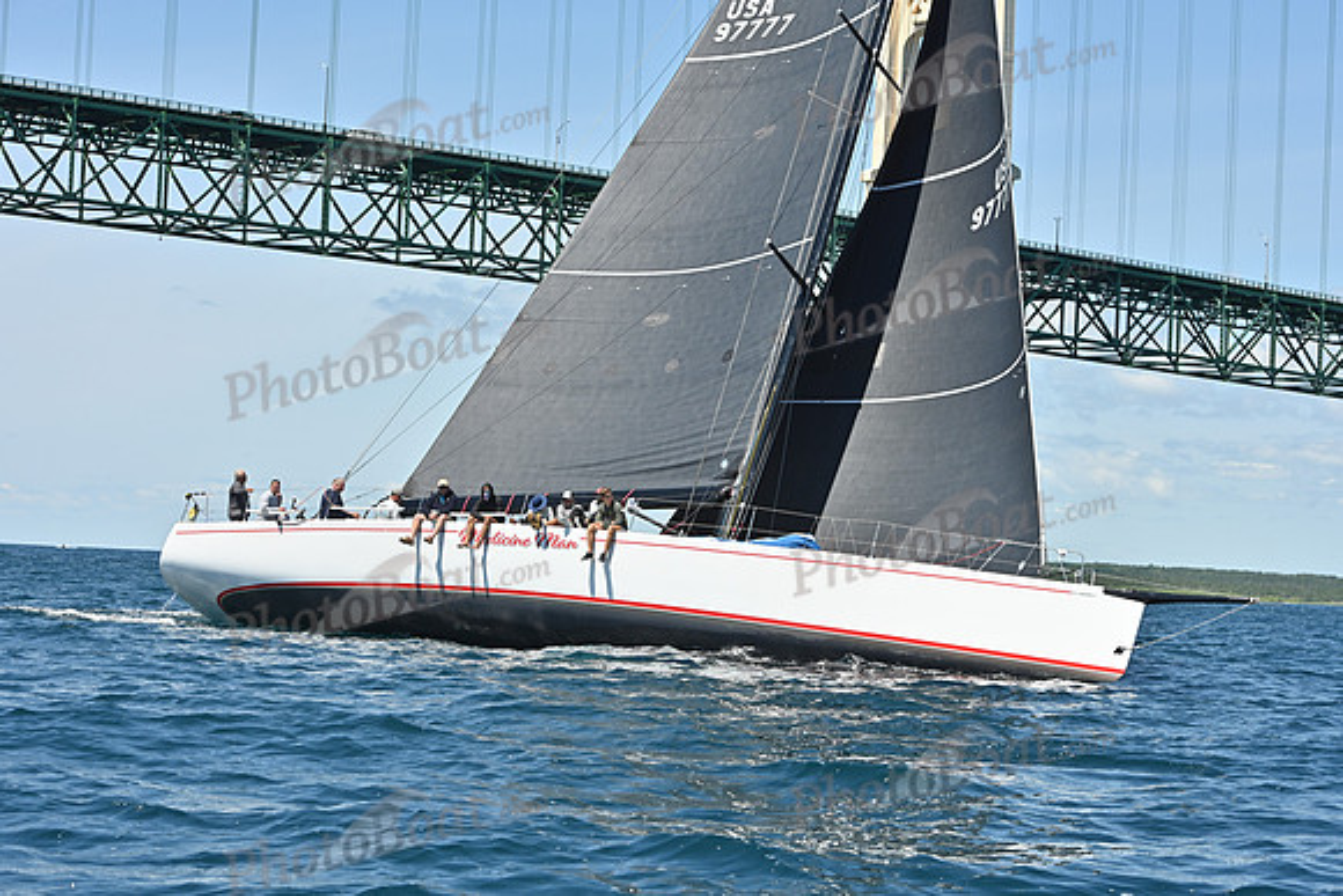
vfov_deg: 16.1
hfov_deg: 23.9
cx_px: 672
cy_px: 448
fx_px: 3172
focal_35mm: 85
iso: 320
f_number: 9
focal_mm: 85
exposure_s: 1/1000
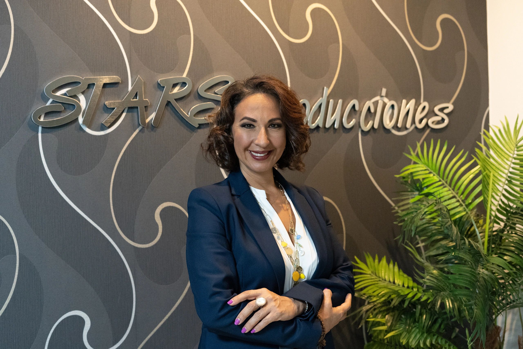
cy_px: 174
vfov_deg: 27.0
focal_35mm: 50
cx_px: 262
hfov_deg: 39.6
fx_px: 726
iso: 10000
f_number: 4
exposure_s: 1/160
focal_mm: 50
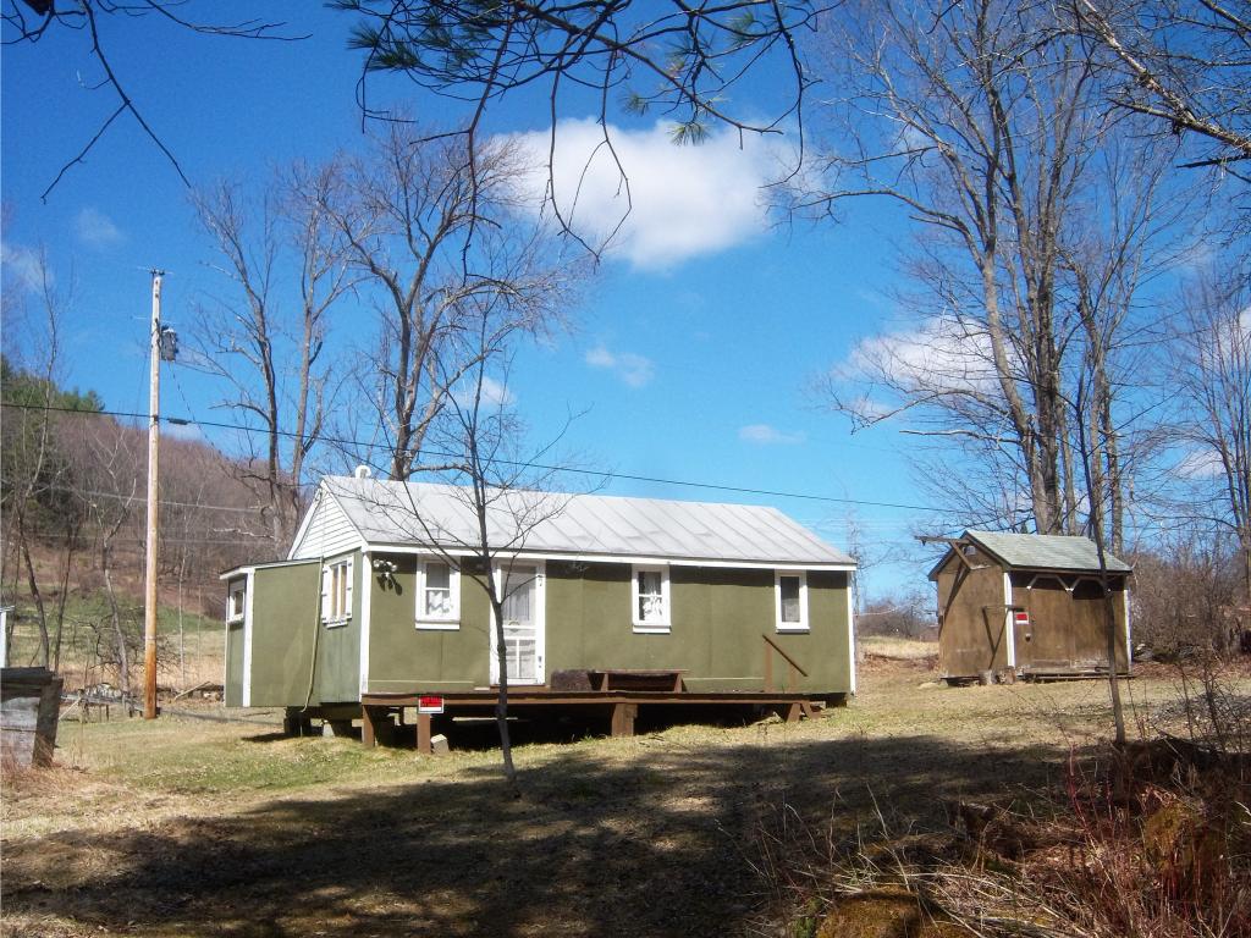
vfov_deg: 39.7
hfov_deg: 51.4
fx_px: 1301
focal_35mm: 36
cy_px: 469
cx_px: 626
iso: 80
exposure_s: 1/500
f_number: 4.8
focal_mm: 7.5
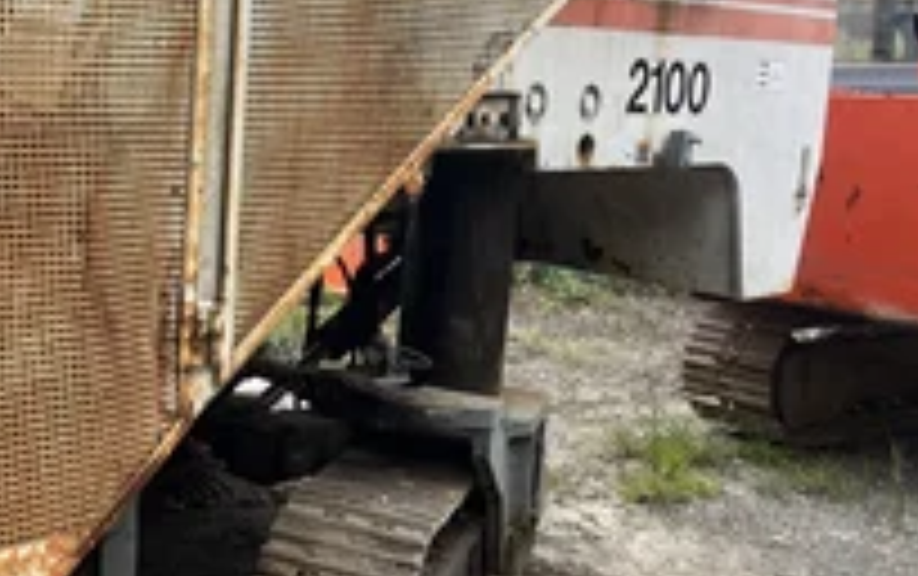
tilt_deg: -1.8
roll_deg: -1.7
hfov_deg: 35.5
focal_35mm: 54
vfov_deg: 23.9
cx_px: 108
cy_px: 194
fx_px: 1352
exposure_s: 1/928
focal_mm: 5.1
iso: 50
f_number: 1.6
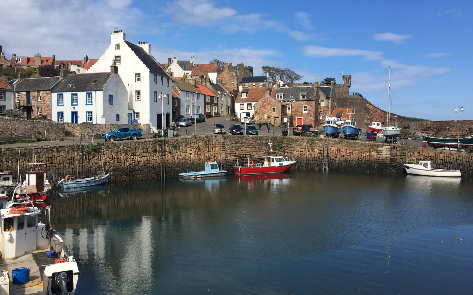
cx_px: 226
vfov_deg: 38.3
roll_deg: +0.3
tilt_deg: +0.0
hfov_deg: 58.1
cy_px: 145
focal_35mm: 33
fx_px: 425
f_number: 2.2
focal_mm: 4.15
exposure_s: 1/1570
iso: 25
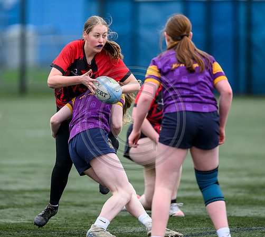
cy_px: 117
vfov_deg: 3.4
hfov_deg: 3.8
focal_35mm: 487
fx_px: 4008
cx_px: 119
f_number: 3.2
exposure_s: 1/1250
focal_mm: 400
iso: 500
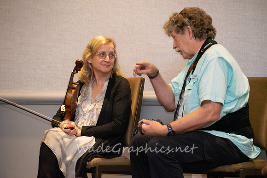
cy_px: 89
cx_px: 134
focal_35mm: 240
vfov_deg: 5.7
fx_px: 1780
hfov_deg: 8.6
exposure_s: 1/160
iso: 3200
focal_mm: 240
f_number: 6.3
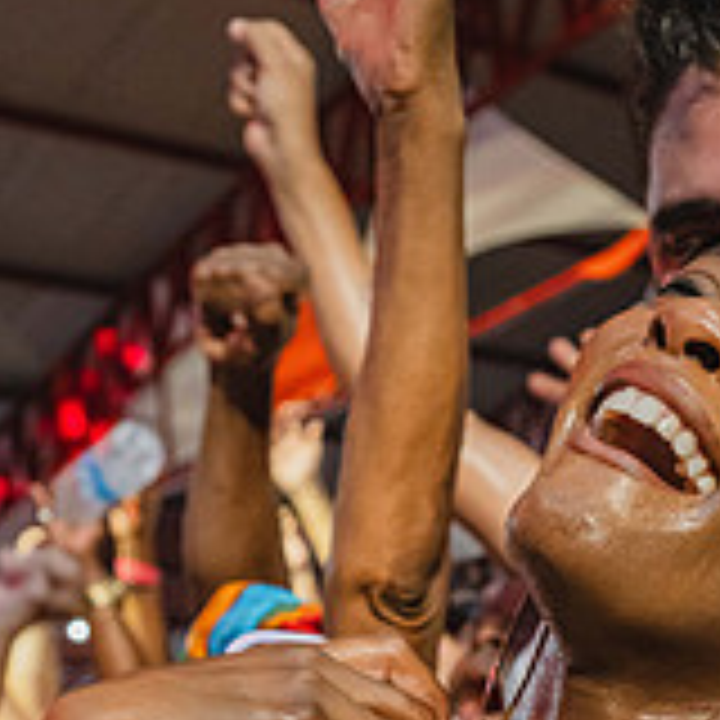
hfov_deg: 25.7
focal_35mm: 67
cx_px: 418
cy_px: 954
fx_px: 1577
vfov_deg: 22.7
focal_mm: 28
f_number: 4
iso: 2500
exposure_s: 1/250
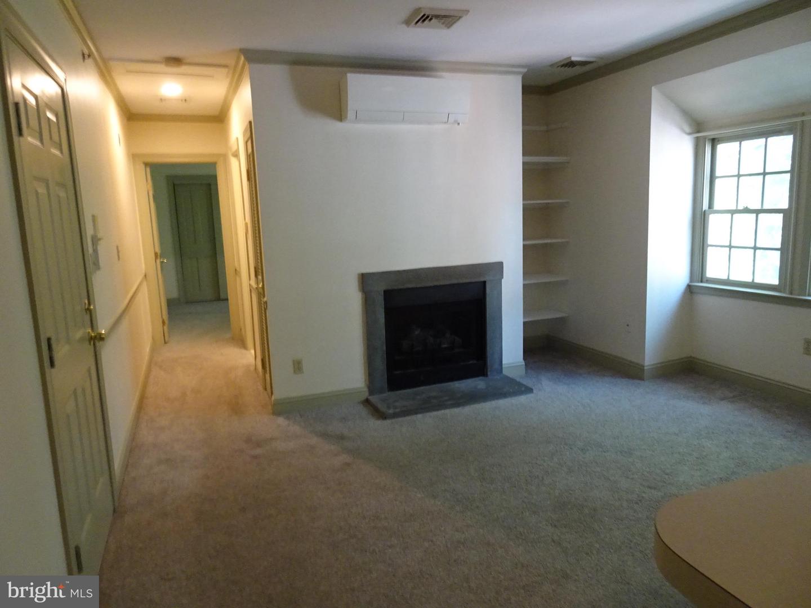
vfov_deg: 56.8
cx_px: 406
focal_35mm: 24
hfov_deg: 71.6
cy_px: 304
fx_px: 562
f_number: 3.5
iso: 500
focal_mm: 4.1
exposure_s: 1/30
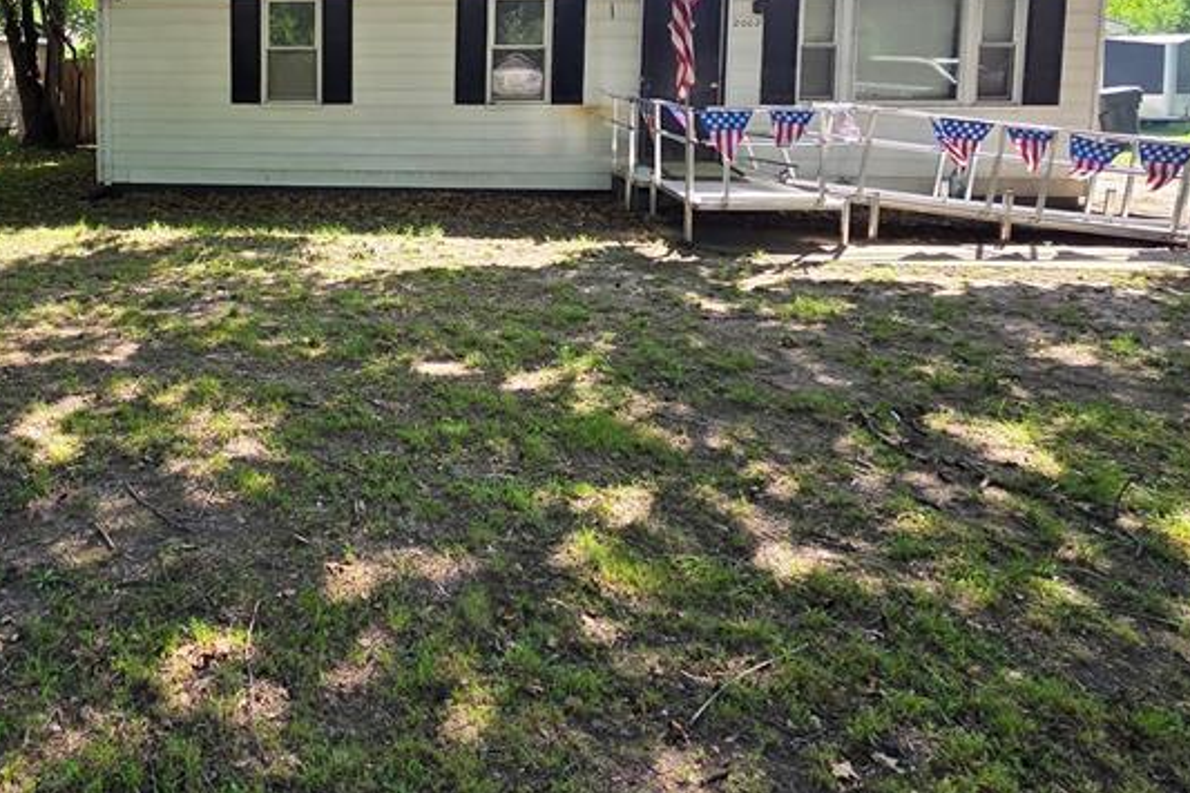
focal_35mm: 26
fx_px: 859
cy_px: 152
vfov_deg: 46.7
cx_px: 255
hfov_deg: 63.9
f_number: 2.2
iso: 50
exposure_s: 1/322
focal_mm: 2.2
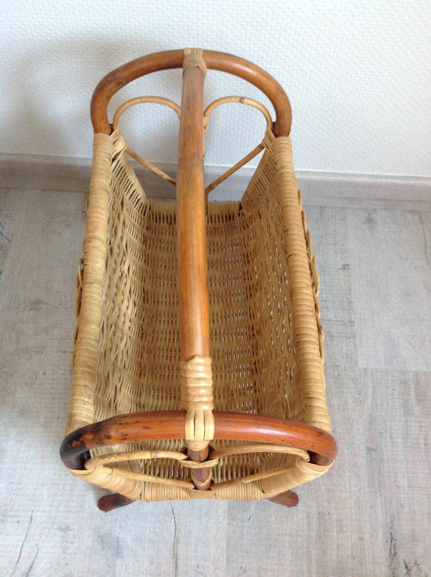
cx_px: 216
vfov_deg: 52.7
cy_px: 288
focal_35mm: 35
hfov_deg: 40.6
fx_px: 583
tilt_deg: -60.7
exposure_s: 1/15
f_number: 2.4
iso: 320
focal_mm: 4.28
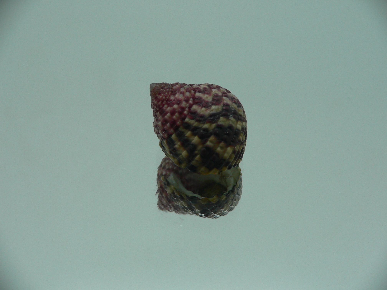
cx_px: 194
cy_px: 145
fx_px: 391
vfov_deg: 40.7
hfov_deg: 52.6
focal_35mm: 35
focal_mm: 4.6
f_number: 2.8
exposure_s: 1/60
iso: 80
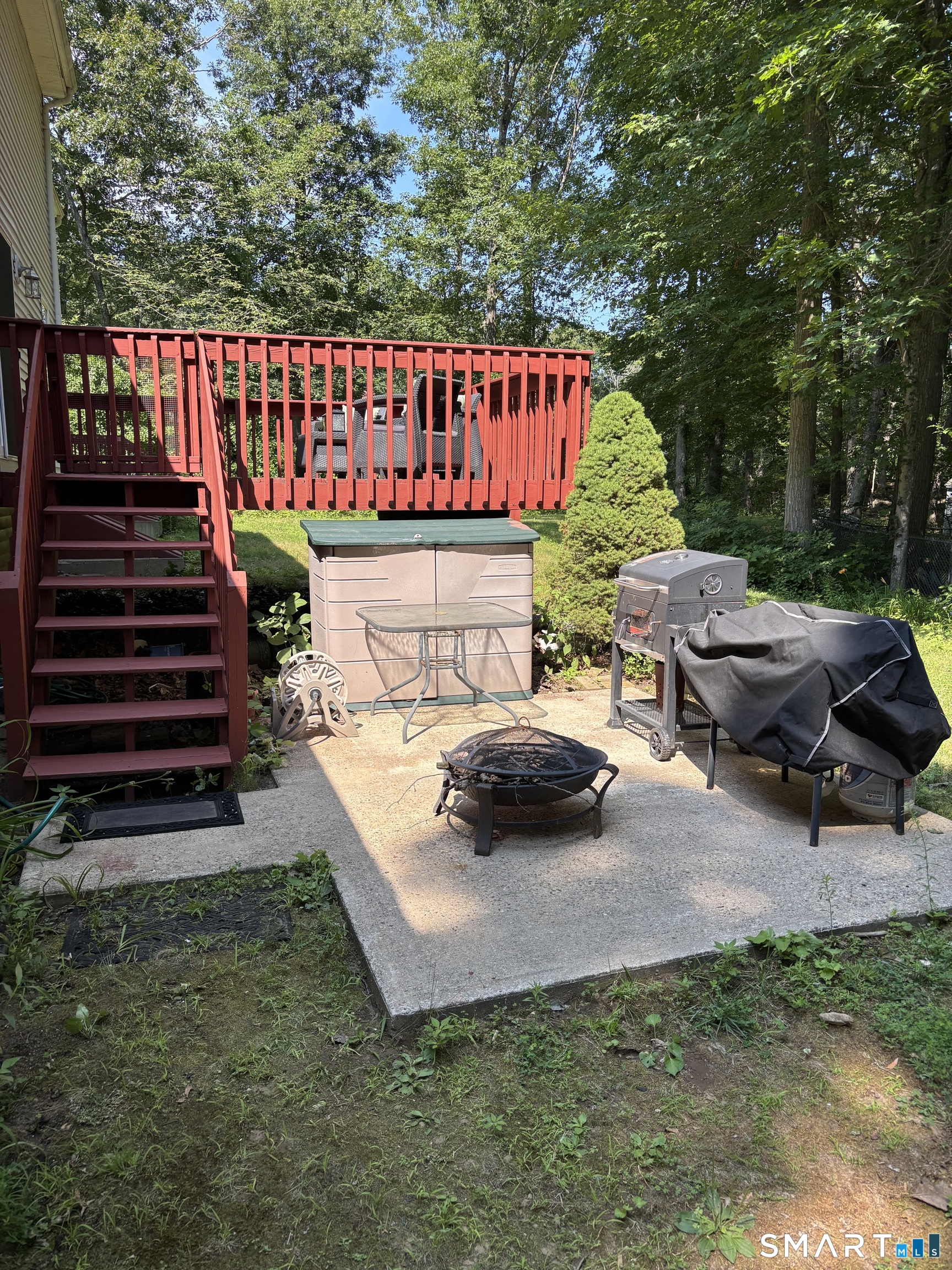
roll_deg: -2.5
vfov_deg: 67.3
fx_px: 953
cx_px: 476
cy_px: 635
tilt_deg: -10.5
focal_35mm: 26
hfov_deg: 53.1
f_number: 1.6
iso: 50
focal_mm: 5.96
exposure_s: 1/851
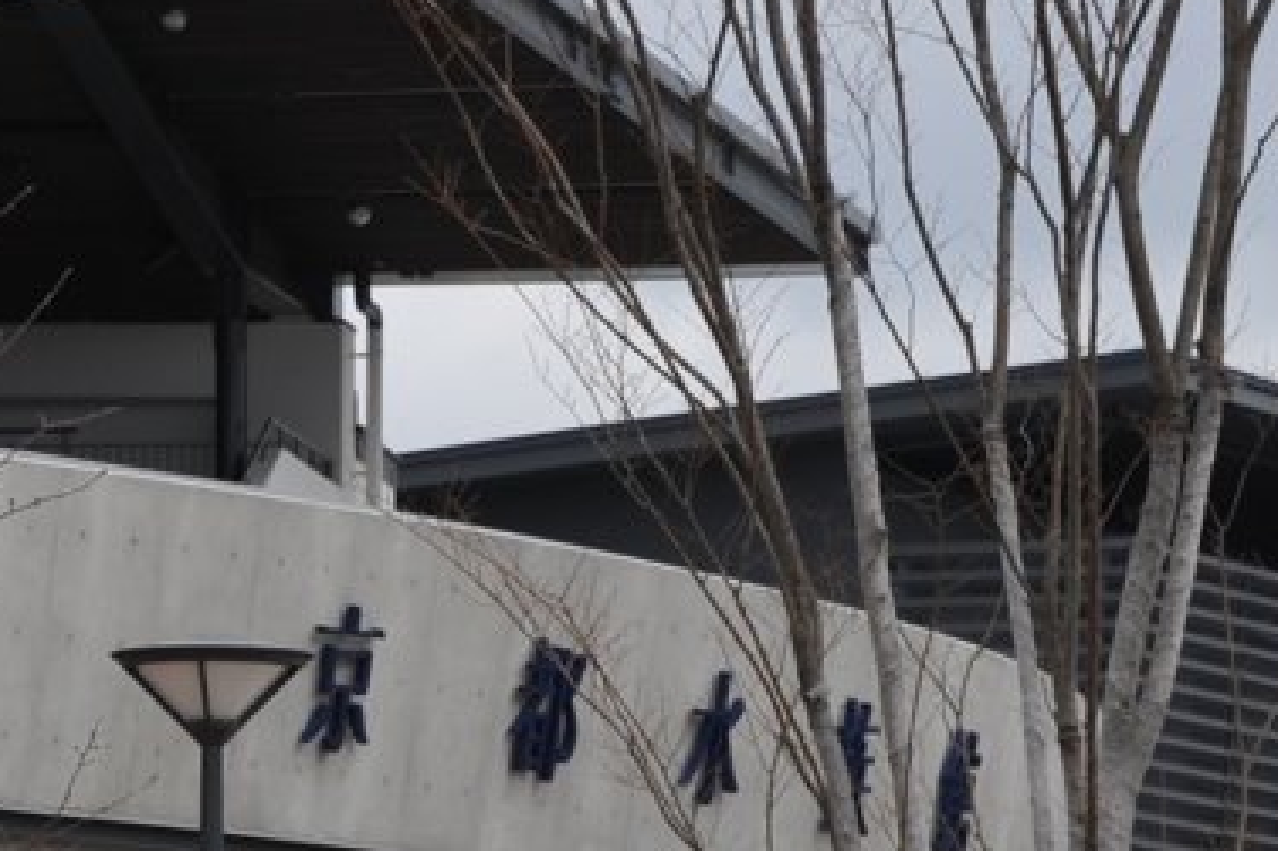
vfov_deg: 3.9
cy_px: 704
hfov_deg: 5.9
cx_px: -403
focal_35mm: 348
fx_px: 12348
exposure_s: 1/250
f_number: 8
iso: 200
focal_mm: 82
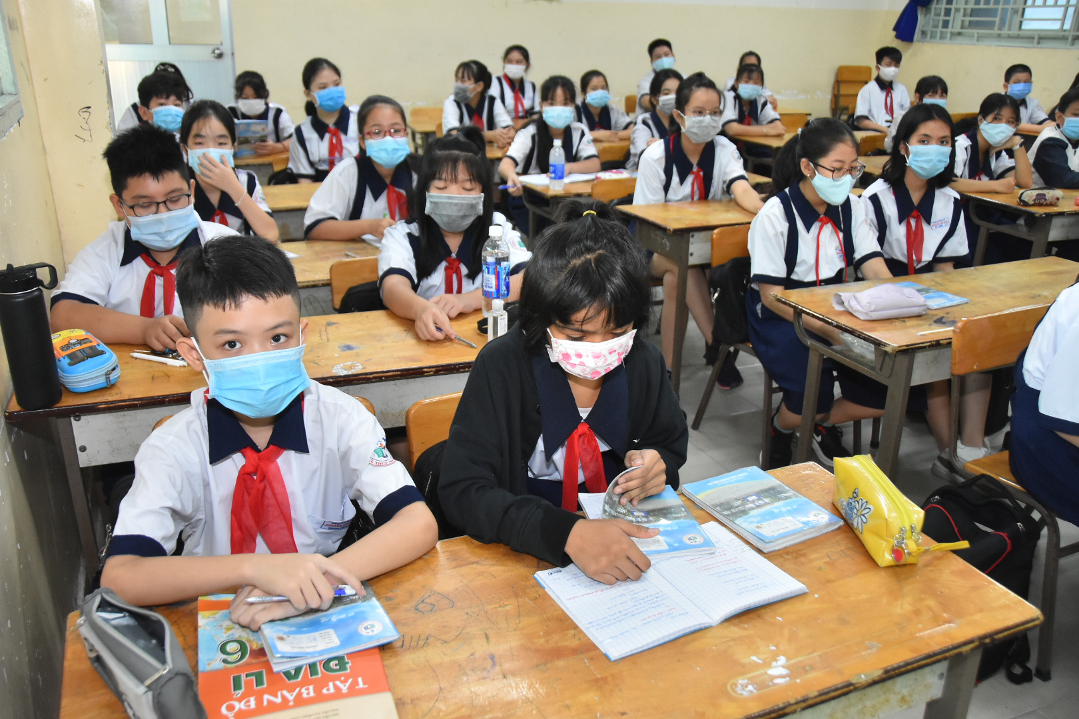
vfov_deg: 43.6
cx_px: 540
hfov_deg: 61.9
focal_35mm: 30
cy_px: 360
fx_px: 899
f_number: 3.5
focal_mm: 20
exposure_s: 1/125
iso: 1600
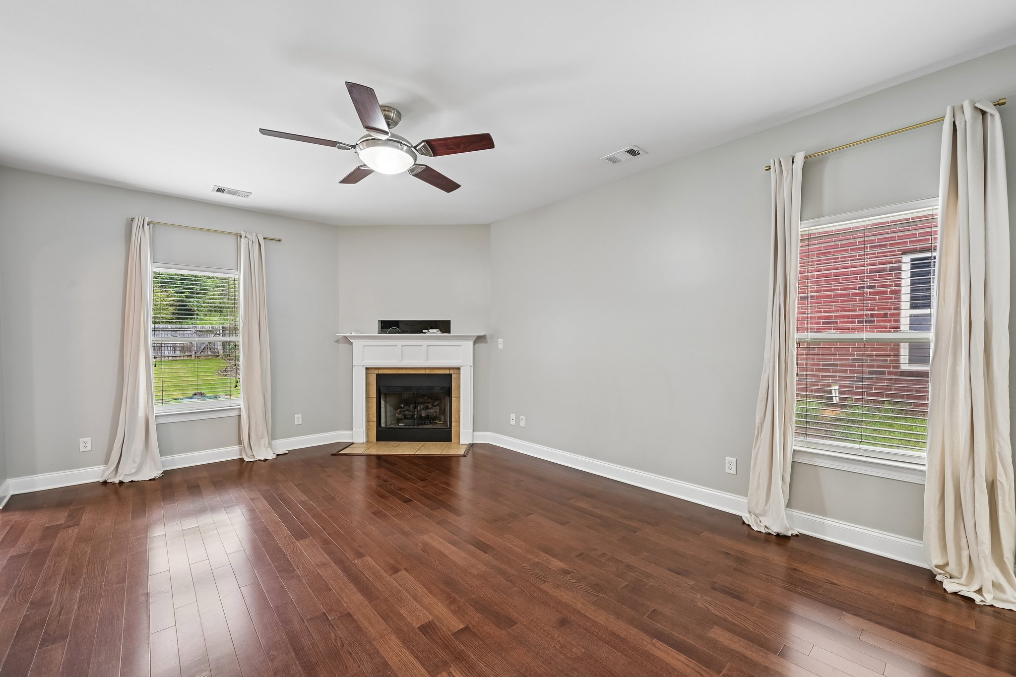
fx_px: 395
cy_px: 338
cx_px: 508
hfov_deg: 104.3
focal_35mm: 14
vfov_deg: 81.2
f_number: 8
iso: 400
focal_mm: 14
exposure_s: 1/10
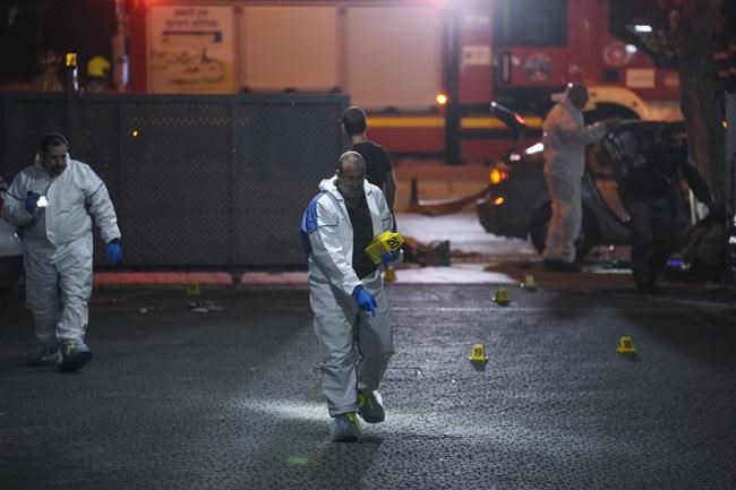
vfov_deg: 6.9
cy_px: 245
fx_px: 4088
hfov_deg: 10.3
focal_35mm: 200
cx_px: 368
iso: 6400
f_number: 2.8
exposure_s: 1/640
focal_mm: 200
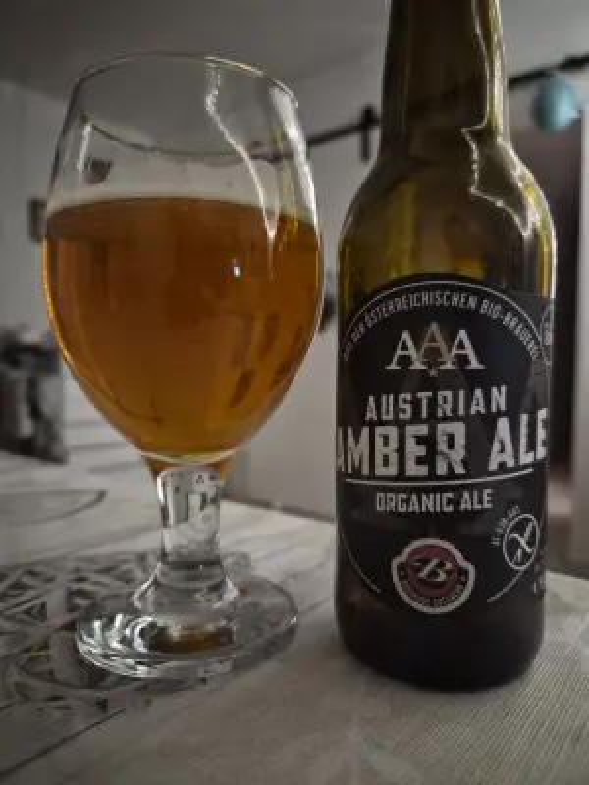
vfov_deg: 73.9
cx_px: 294
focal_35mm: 23
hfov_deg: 58.9
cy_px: 392
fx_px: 522
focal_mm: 5.4
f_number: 1.8
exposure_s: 1/17
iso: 2500
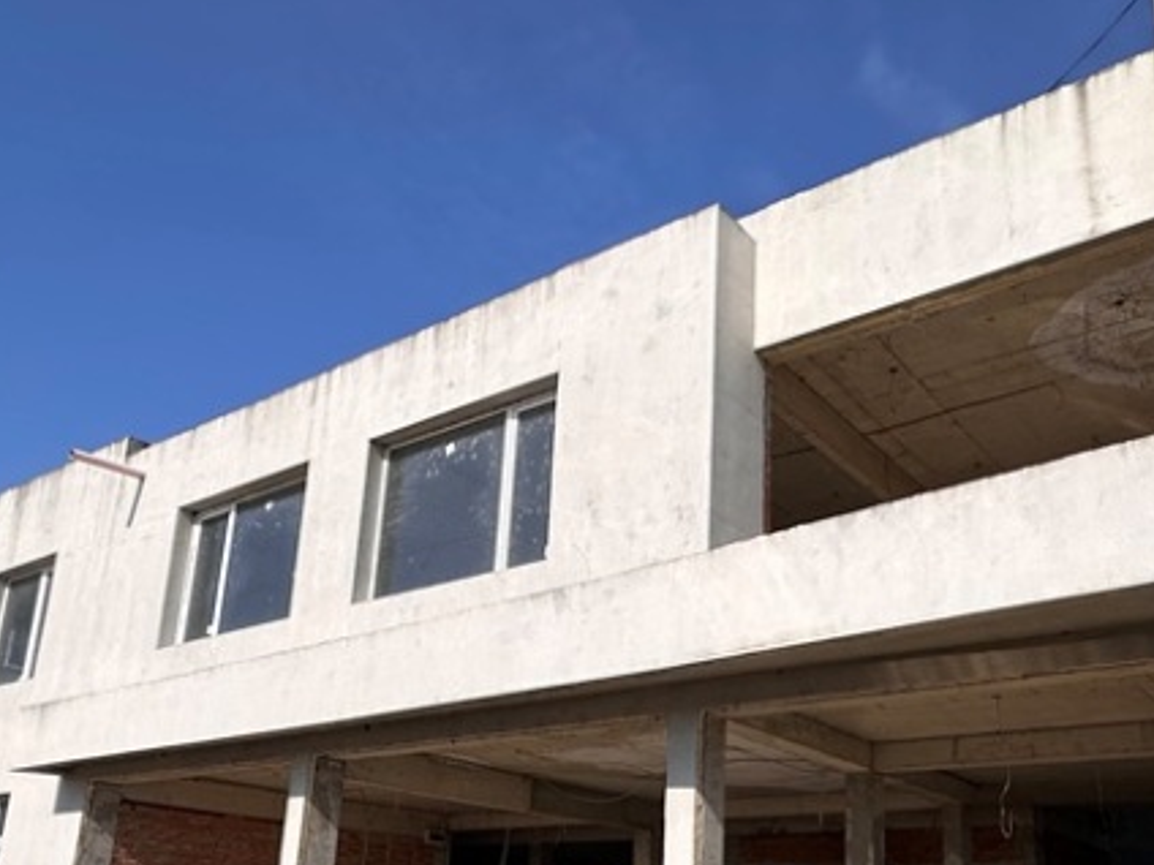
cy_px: 653
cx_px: 675
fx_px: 1100
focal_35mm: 33
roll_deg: -0.8
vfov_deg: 41.6
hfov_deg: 55.1
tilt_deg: +13.5
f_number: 2.2
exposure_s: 1/3610
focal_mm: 2.22
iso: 40
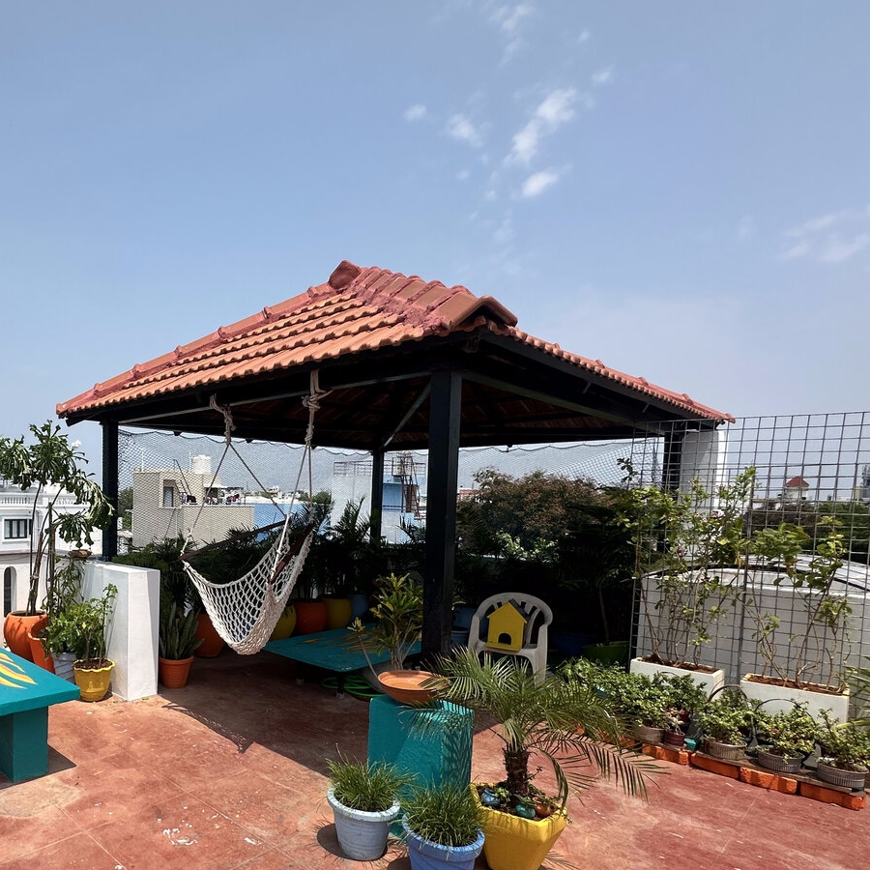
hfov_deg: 63.8
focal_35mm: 22
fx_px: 626
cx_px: 180
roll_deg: -1.2
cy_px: 543
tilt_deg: -4.3
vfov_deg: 68.6
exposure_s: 1/2304
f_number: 2.2
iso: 50
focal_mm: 2.22
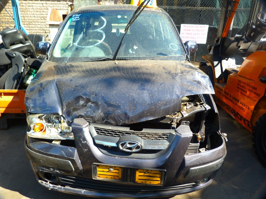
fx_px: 192
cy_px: 100
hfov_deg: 69.4
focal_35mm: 25
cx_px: 133
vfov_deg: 54.9
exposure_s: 1/125
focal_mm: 4.5
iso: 80
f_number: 3.2
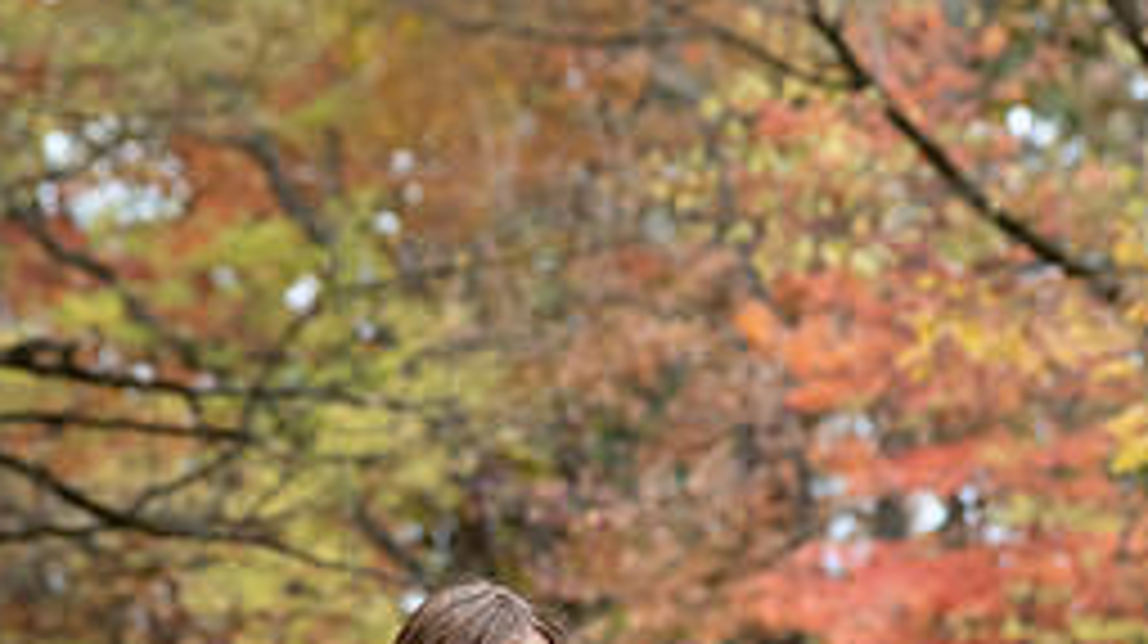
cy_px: 932
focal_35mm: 207
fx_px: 6297
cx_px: 558
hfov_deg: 10.4
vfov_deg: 5.8
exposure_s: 1/320
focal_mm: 112
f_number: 6.3
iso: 1250
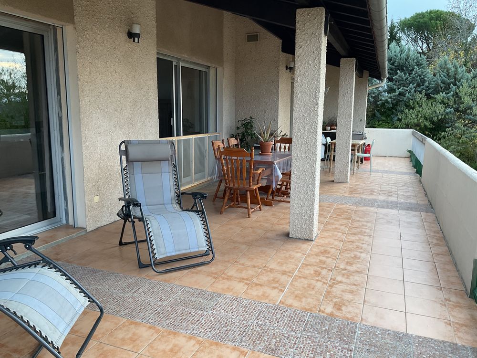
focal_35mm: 29
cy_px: 179
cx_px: 238
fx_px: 400
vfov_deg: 48.2
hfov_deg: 61.7
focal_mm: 3
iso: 50
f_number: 1.8
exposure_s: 1/120
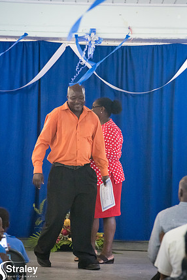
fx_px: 1636
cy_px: 137
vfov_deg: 9.8
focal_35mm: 210
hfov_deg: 6.5
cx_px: 90
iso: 25600
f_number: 6.3
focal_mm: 200
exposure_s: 1/200
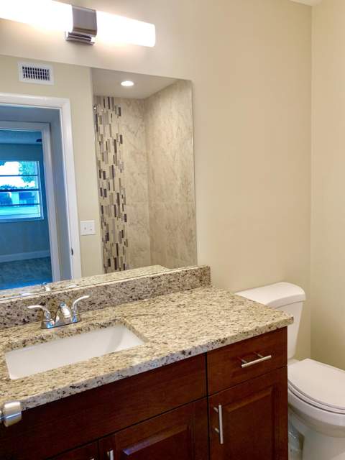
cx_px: 172
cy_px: 230
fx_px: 346
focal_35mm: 26
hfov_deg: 53.1
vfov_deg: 67.3
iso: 80
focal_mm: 4.25
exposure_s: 1/60
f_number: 1.8
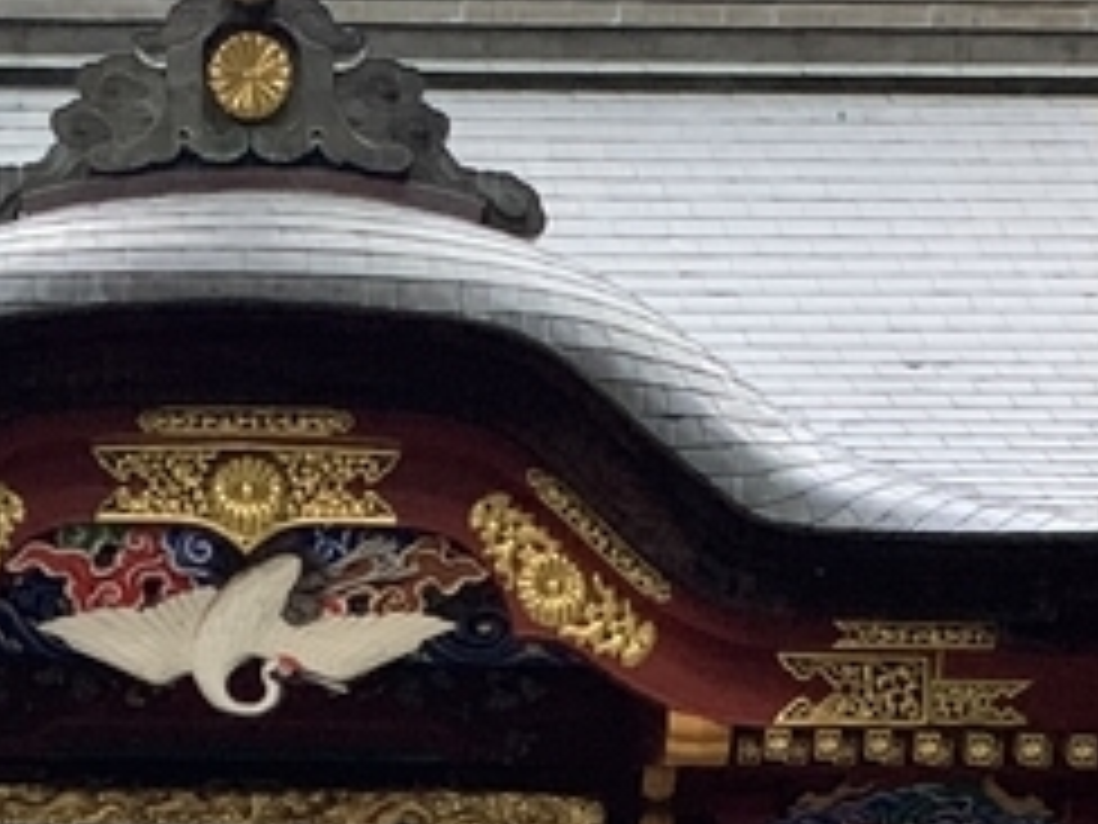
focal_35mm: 128
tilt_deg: +7.6
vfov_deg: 11.0
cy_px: 1364
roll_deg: +0.3
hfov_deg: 15.4
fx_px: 4060
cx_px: 351
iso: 400
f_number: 1.8
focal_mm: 4.25
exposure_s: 1/33
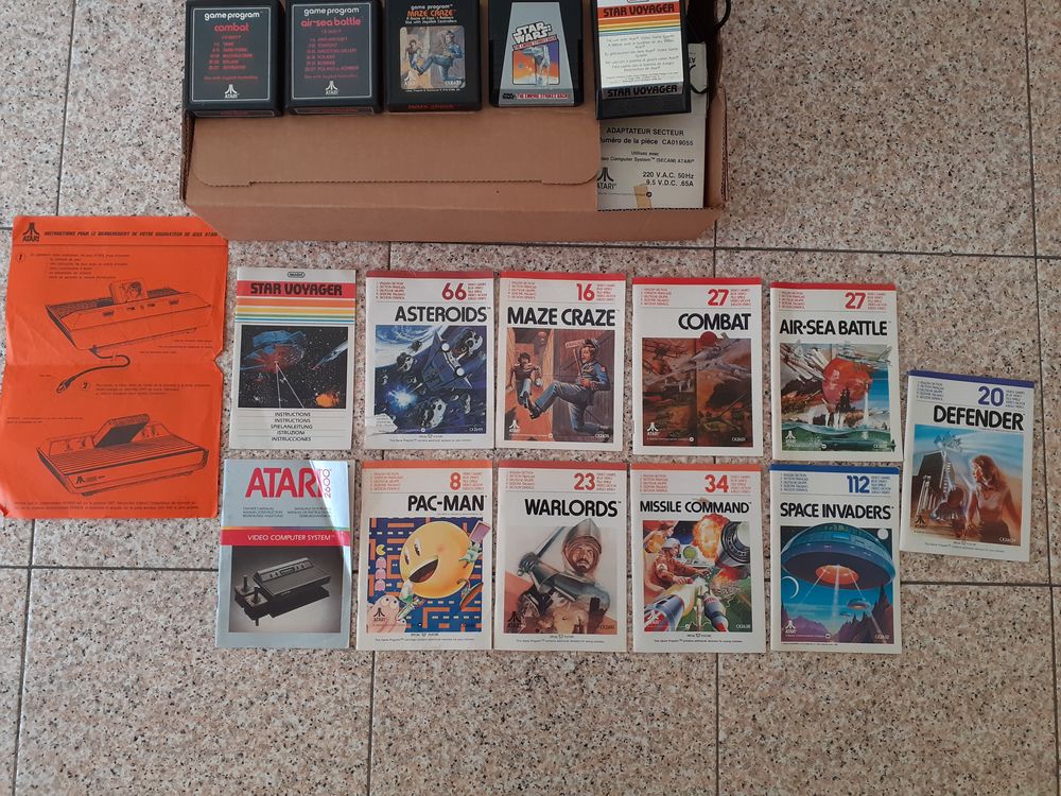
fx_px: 828
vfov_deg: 51.4
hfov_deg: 65.3
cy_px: 398
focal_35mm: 27
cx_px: 530
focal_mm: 3.6
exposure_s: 1/100
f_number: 1.9
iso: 80
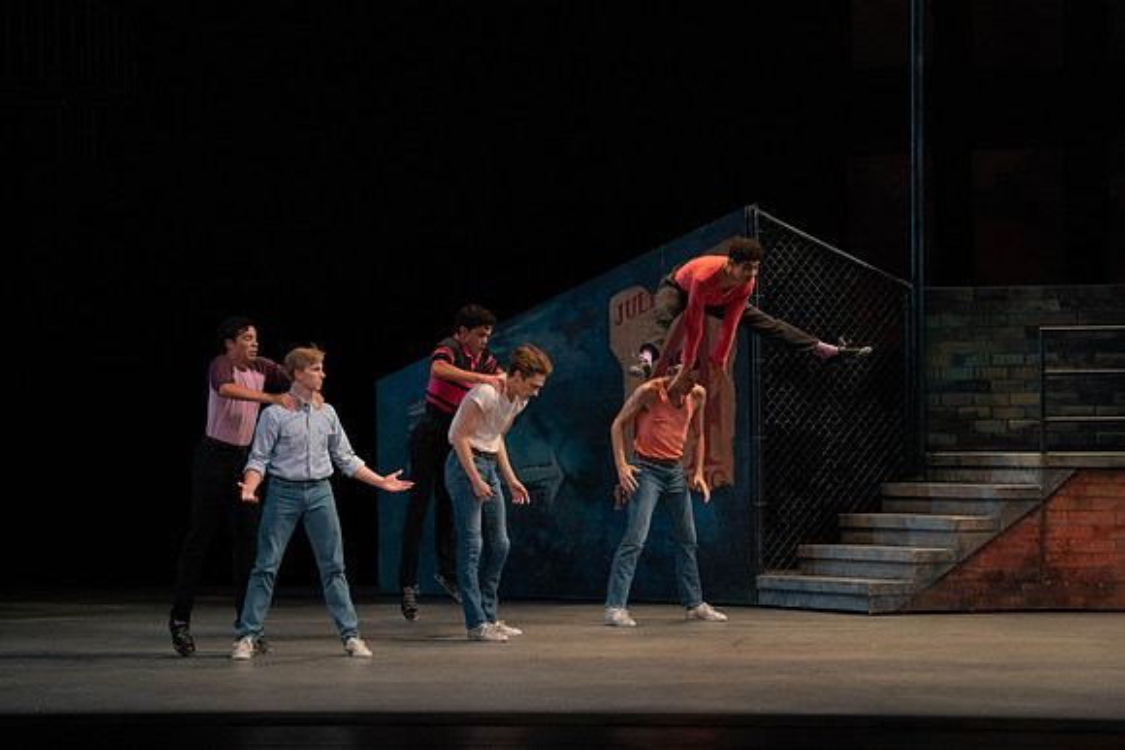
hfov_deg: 13.9
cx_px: 562
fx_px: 4626
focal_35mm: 148
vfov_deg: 9.3
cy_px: 375
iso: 3200
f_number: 4.5
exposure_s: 1/400
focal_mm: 148
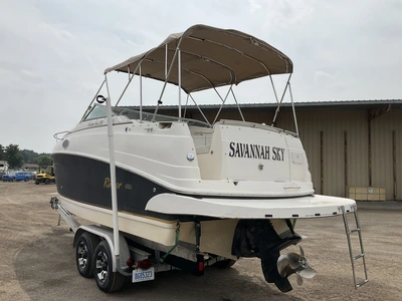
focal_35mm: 29
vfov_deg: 48.2
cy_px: 150
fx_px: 337
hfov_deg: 61.7
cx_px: 201
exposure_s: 1/4405
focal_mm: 3
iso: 25
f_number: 1.8
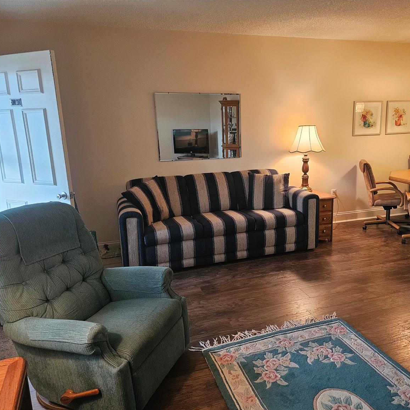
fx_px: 375
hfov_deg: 56.8
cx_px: 249
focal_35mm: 28
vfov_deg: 57.3
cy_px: 211
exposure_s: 1/120
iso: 800
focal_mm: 6.3
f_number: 1.7
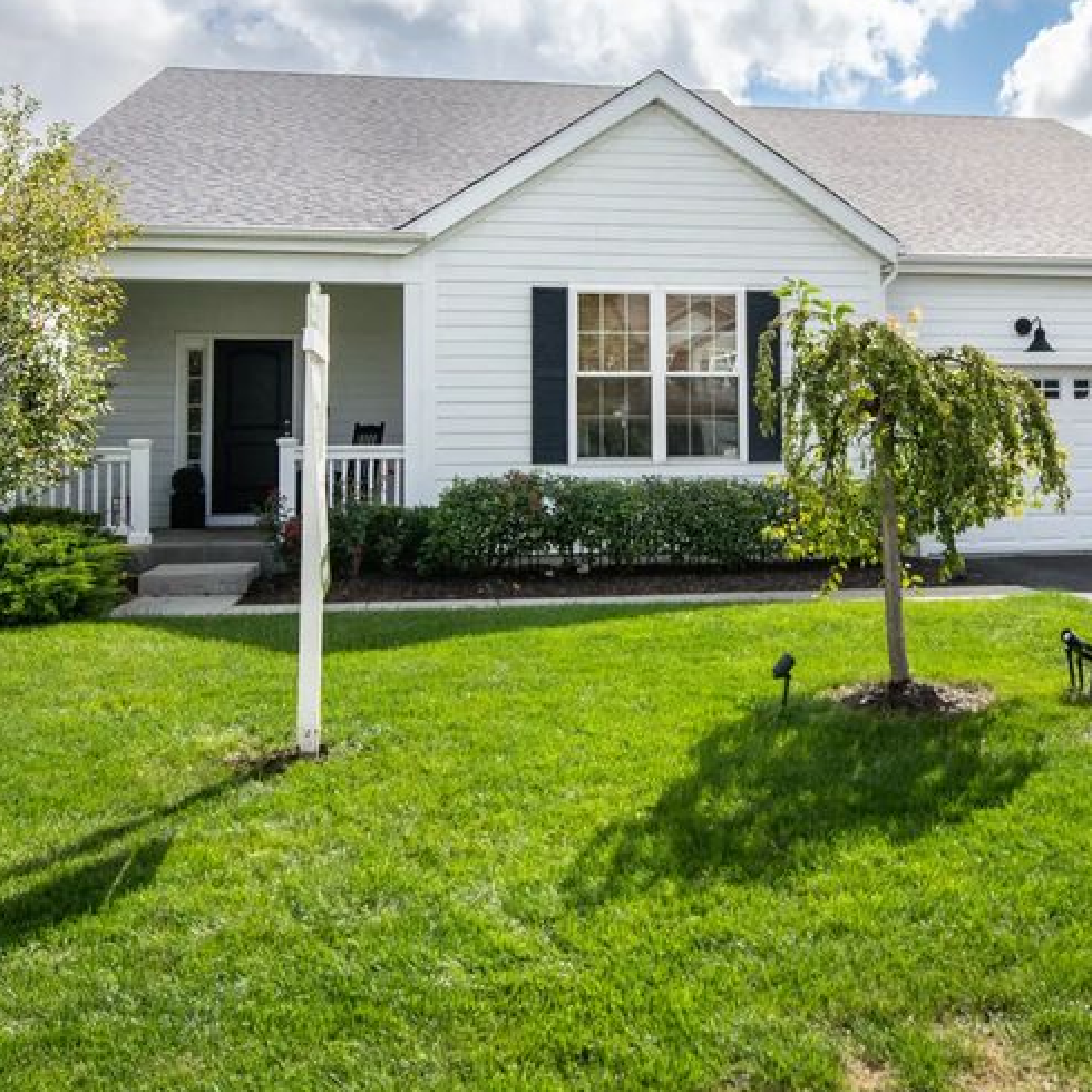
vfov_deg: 46.6
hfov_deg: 46.9
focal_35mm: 35
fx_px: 1249
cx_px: 657
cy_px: 384
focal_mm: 15
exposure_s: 1/2500
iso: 400
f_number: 7.1
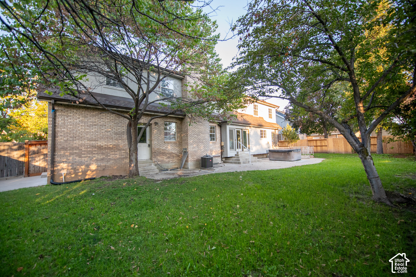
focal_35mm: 14
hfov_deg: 104.3
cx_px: 208
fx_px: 162
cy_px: 138
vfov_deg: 81.2
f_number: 2.8
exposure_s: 1/750
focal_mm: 14
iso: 800
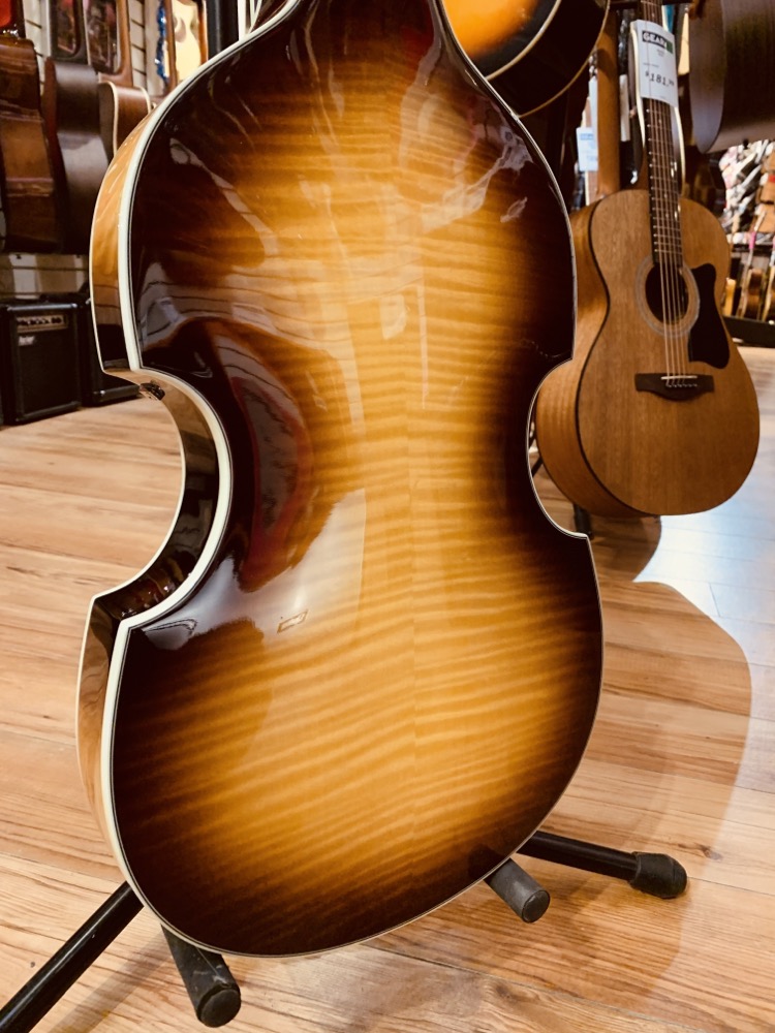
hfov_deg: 53.1
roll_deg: -3.3
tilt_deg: -16.9
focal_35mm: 26
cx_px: 388
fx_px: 776
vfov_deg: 67.3
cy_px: 516
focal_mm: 4.25
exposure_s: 1/30
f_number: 1.8
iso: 640
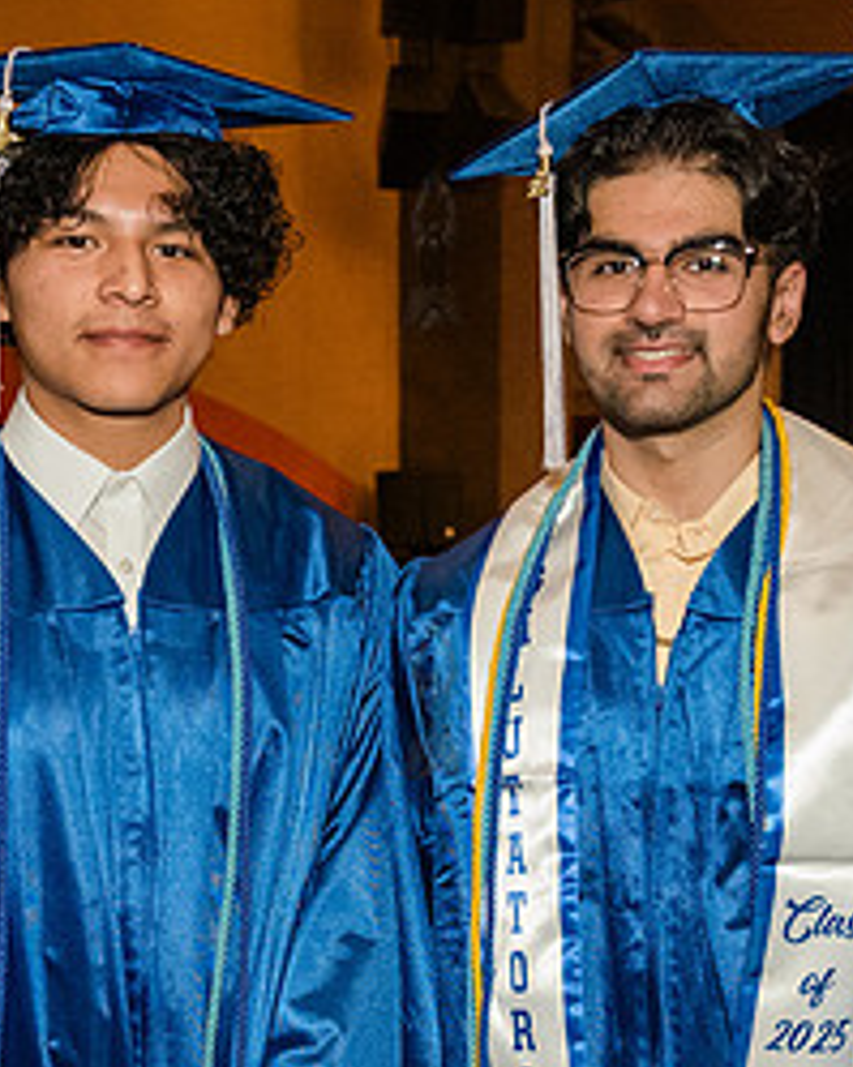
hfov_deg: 16.9
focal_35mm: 91
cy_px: 683
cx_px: 362
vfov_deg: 21.0
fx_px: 2873
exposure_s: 1/200
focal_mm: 32
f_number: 4
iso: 5000
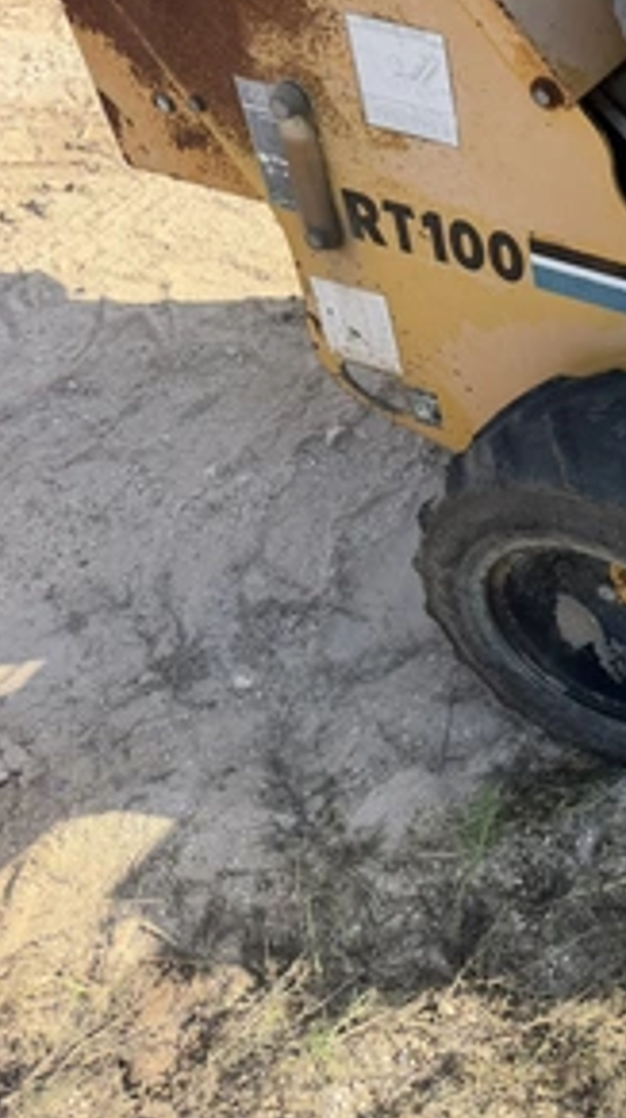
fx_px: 1066
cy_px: 549
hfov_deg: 28.3
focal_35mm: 36
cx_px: 760
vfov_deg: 55.3
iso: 100
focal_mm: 6.76
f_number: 1.78
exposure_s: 1/1727
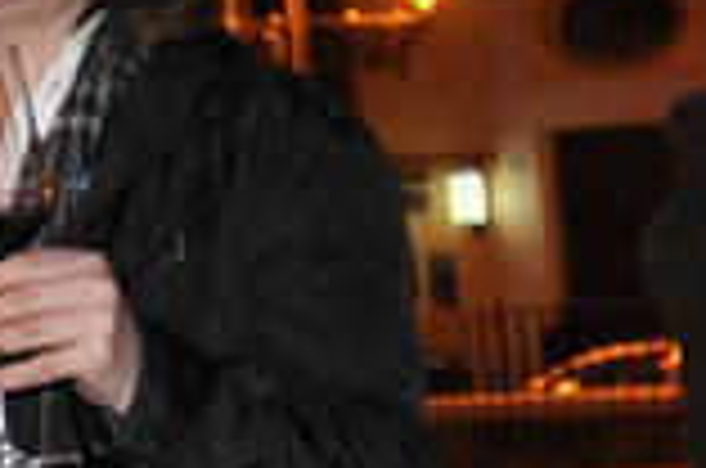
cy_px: -128
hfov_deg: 12.3
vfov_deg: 9.7
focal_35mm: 138
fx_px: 2701
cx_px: -895
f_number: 3.5
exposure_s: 1/60
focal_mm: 18
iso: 800
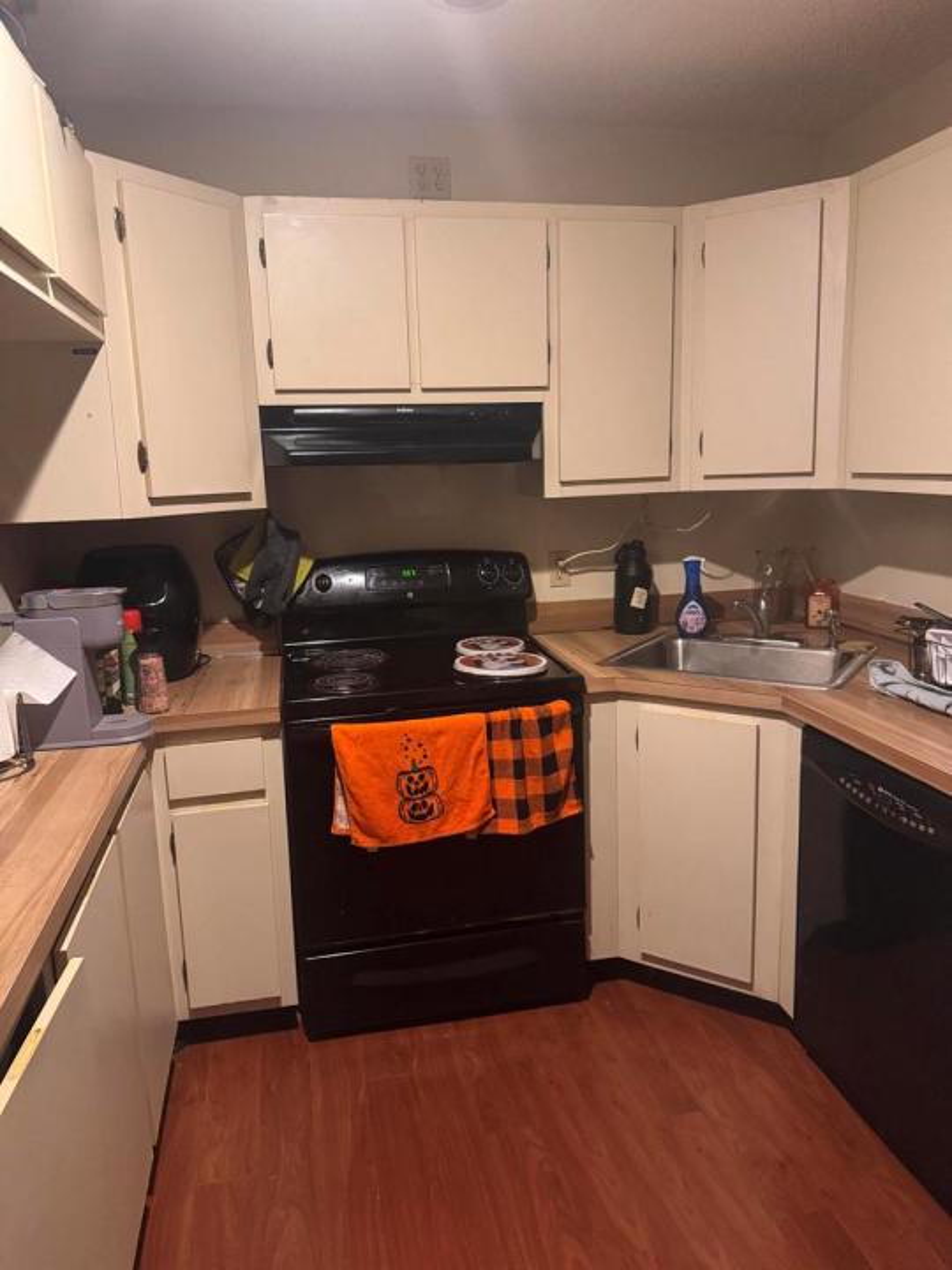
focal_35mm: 24
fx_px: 880
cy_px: 635
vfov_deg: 71.6
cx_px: 476
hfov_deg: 56.8
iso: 800
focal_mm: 6.76
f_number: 1.78
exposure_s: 1/40
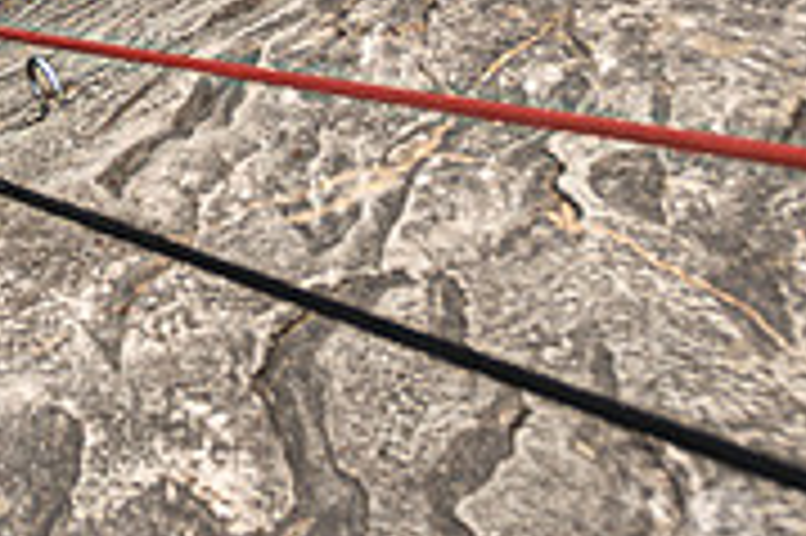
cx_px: -128
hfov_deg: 21.7
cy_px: -22
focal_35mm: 88
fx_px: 1968
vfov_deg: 15.2
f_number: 3.5
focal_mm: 24
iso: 220
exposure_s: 1/800
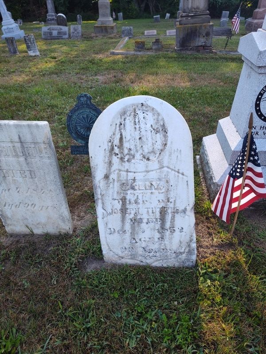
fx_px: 236
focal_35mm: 23
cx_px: 133
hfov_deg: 58.9
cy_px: 177
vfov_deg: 73.9
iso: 100
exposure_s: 1/276
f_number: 1.8
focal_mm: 5.56
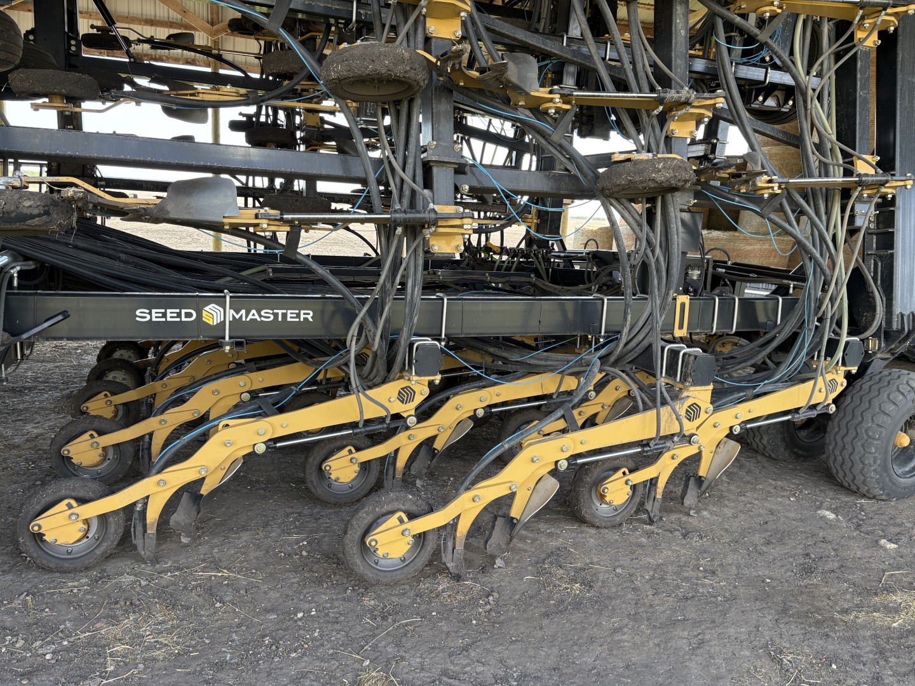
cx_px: 458
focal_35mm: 26
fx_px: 687
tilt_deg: -9.9
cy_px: 343
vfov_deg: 53.1
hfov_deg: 67.3
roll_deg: -2.5
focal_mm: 5.96
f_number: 1.6
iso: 64
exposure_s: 1/235
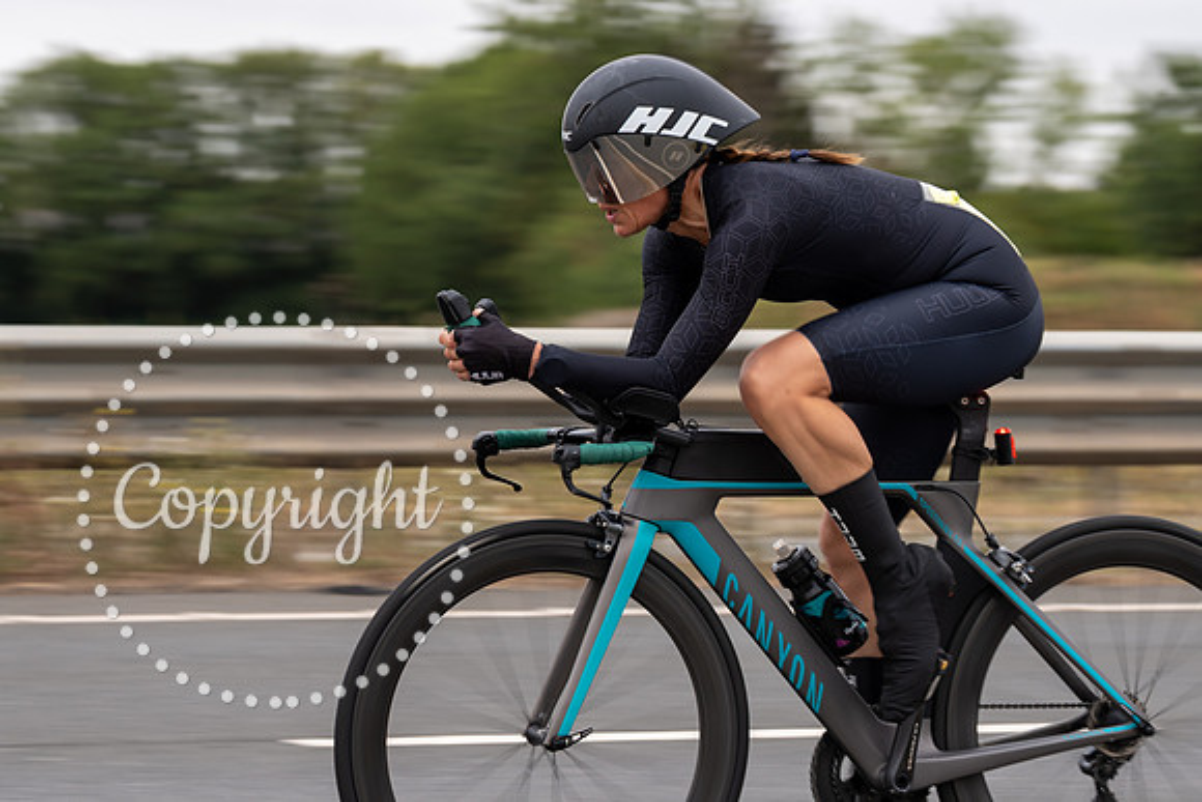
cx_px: 544
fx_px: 4369
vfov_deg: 10.5
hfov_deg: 15.7
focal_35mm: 131
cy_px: 336
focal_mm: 84
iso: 100
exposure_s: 1/160
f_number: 6.3
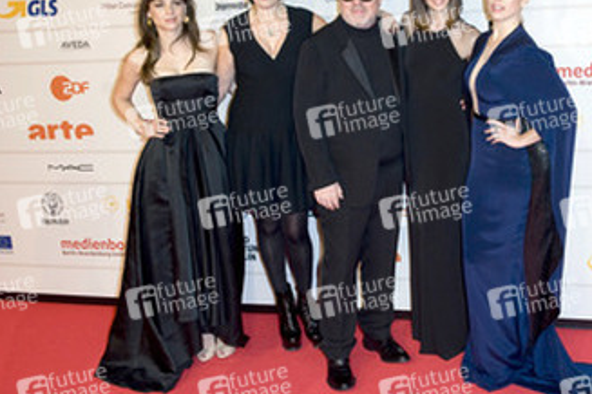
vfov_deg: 30.5
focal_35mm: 44
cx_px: 377
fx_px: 723
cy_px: 163
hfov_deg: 44.1
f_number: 5.6
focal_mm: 32
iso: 800
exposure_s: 1/250
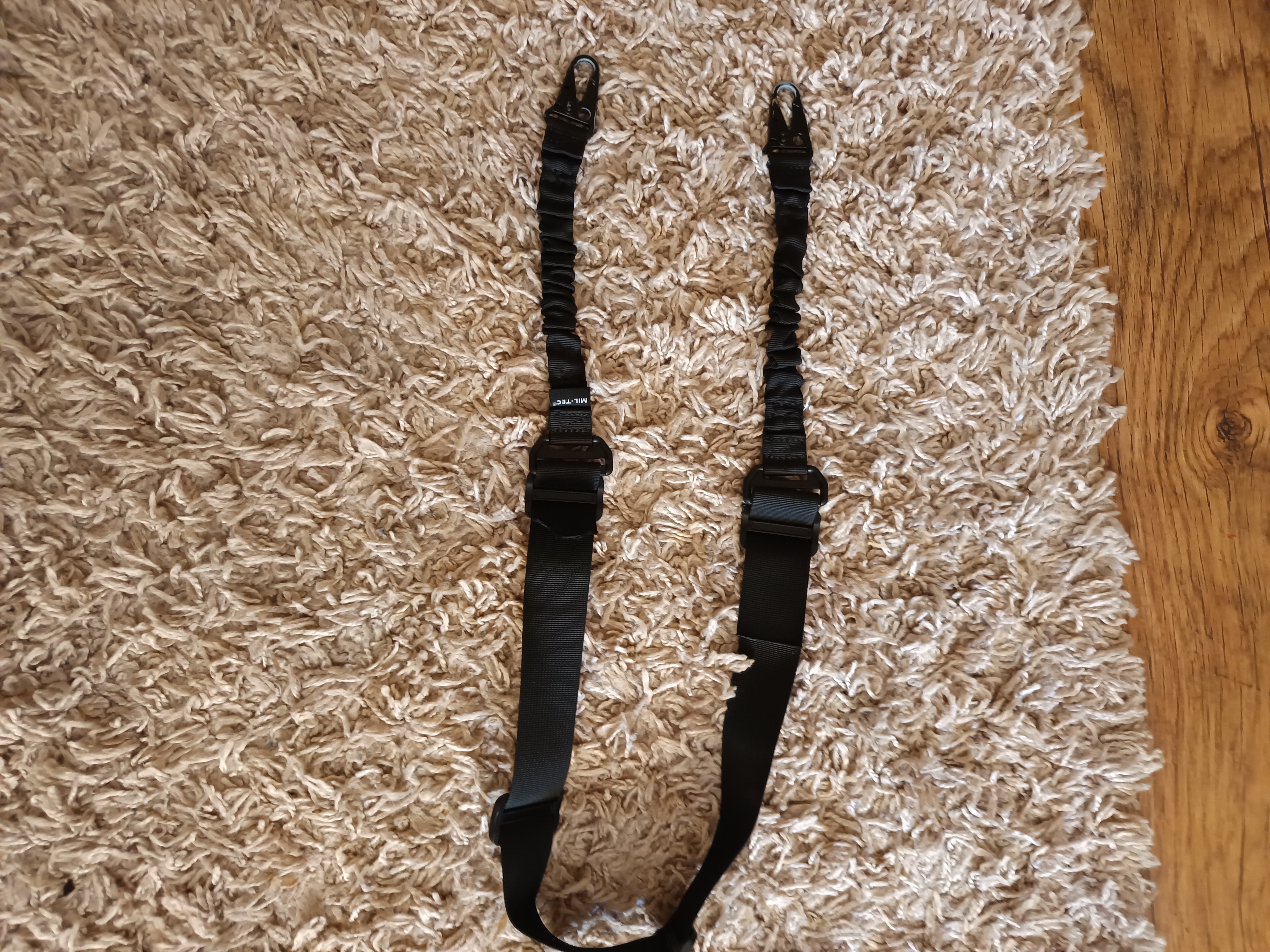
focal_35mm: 24
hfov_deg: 71.6
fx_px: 881
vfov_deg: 56.8
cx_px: 635
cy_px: 476
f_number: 1.7
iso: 1165
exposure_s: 1/33.3
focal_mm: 5.31
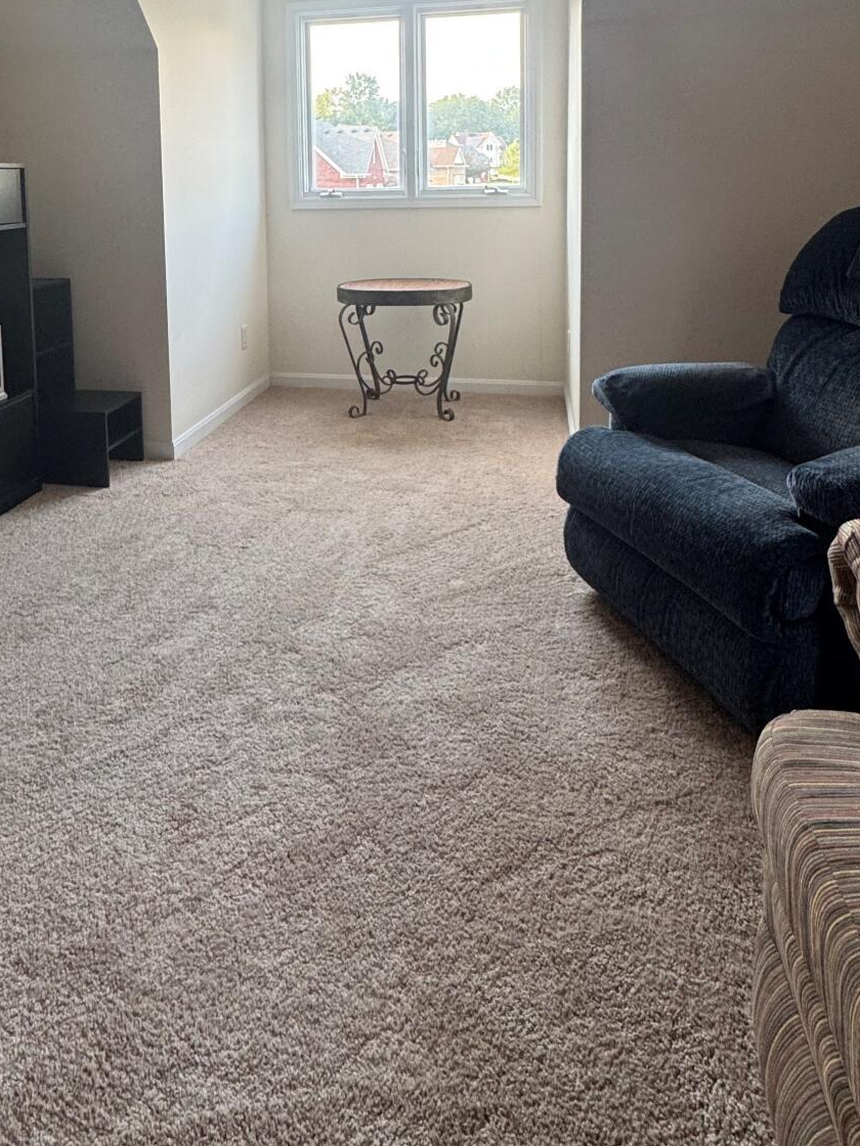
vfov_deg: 64.1
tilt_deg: -4.5
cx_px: 354
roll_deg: +2.0
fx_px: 828
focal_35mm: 25
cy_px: 251
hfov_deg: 54.6
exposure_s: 1/120
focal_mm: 2.22
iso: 160
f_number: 2.2
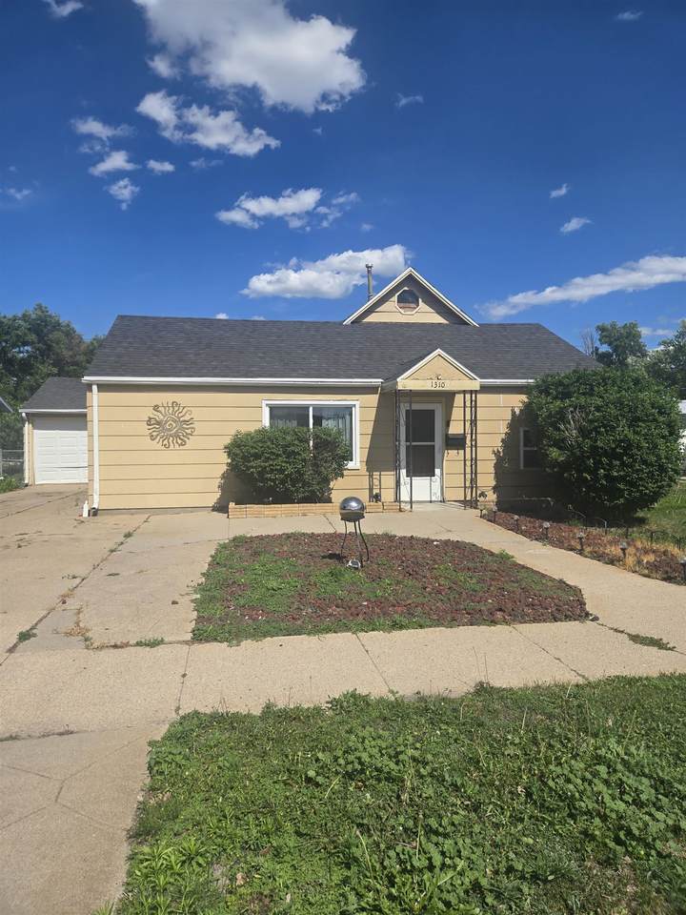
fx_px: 608
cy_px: 458
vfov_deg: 73.9
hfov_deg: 58.9
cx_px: 343
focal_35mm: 23
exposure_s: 1/2650
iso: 25
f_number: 1.8
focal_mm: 5.4
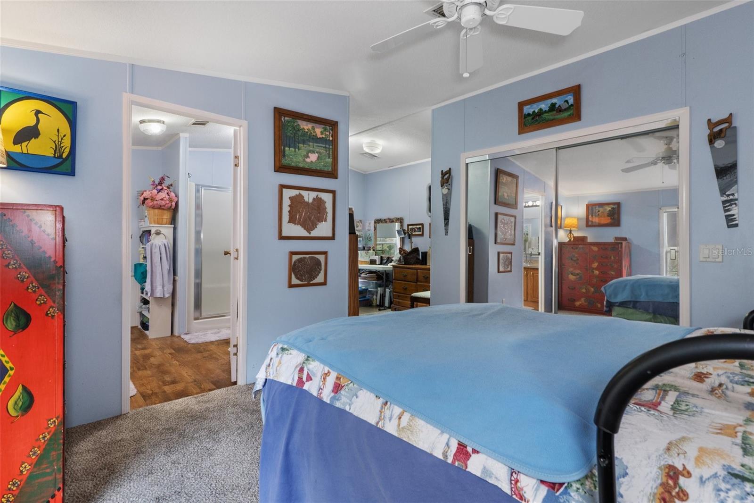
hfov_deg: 95.0
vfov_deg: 72.0
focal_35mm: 16
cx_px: 377
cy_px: 252
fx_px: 345
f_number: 8
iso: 320
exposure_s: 1/2.5
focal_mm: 11
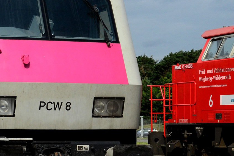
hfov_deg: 14.9
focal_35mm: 135
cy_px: 88
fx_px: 878
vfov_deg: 10.2
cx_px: -12
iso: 640
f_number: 18
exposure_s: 1/500
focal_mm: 40
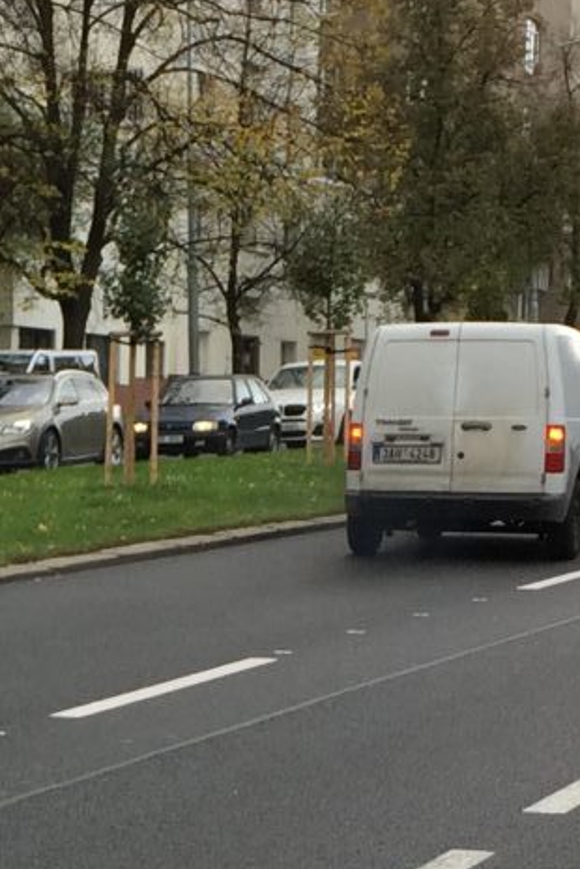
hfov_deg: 10.0
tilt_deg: -8.1
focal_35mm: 133
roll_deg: +0.0
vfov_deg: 14.9
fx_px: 3209
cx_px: -299
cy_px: 1036
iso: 32
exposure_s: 1/520
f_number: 2.2
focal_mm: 4.15
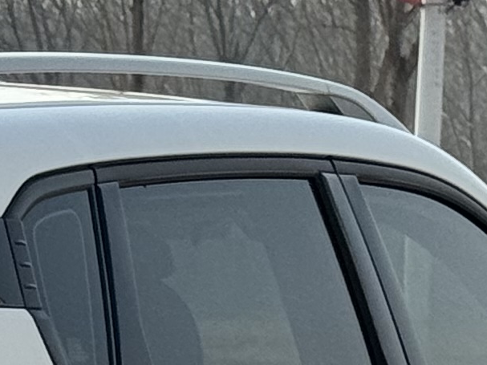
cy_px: 712
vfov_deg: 4.6
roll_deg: -0.4
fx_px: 4487
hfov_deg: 6.1
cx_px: -233
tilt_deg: -5.3
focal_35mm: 319
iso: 64
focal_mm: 6.76
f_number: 1.78
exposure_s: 1/5376
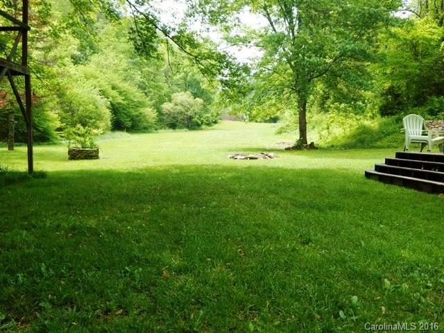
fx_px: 487
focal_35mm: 38
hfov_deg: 49.0
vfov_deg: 37.7
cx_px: 222
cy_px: 166
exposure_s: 1/320
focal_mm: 6.8
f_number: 3.4
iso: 125
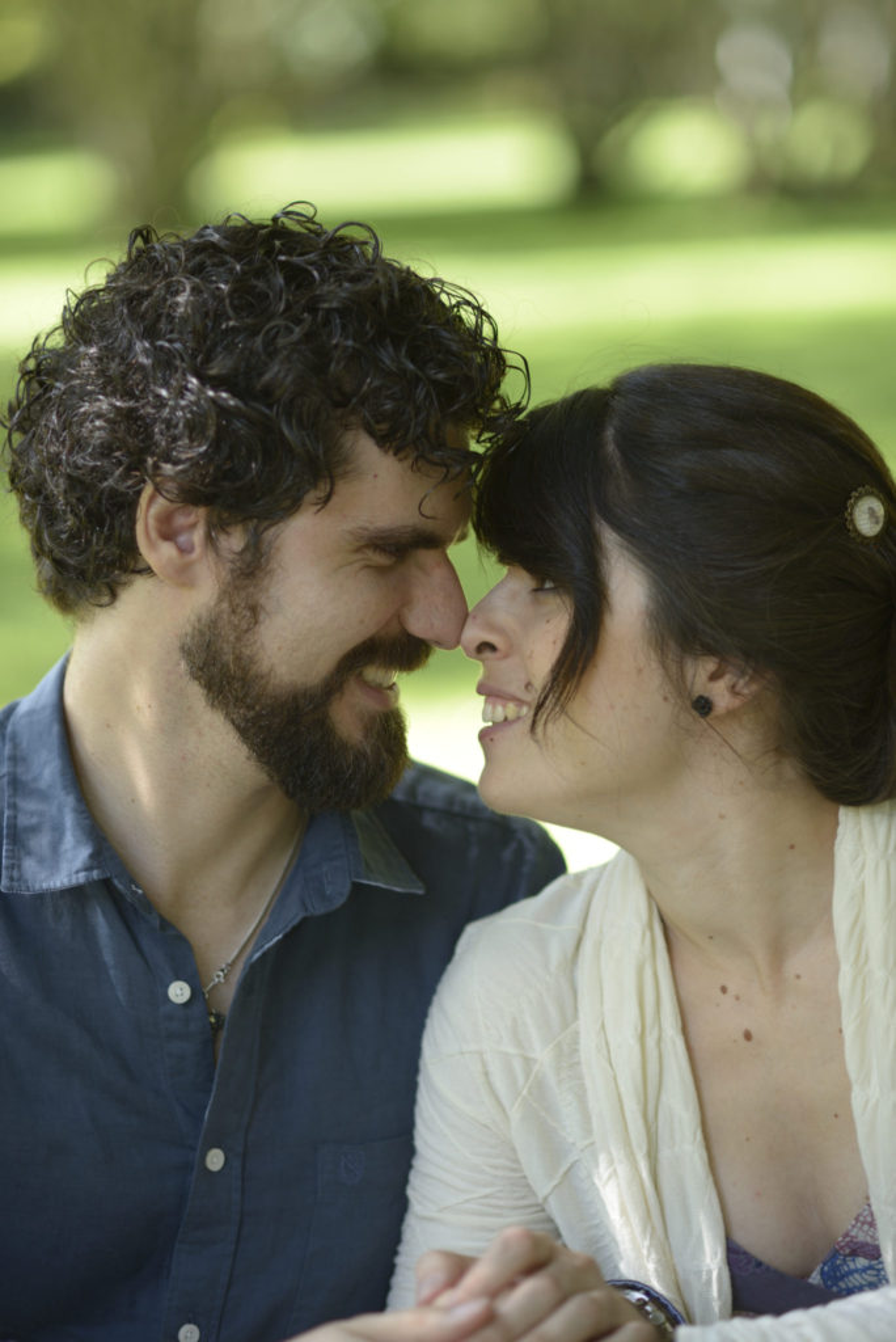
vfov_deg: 19.4
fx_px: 3914
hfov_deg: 13.1
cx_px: 448
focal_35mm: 105
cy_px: 671
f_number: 2.2
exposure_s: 1/200
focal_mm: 105
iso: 100
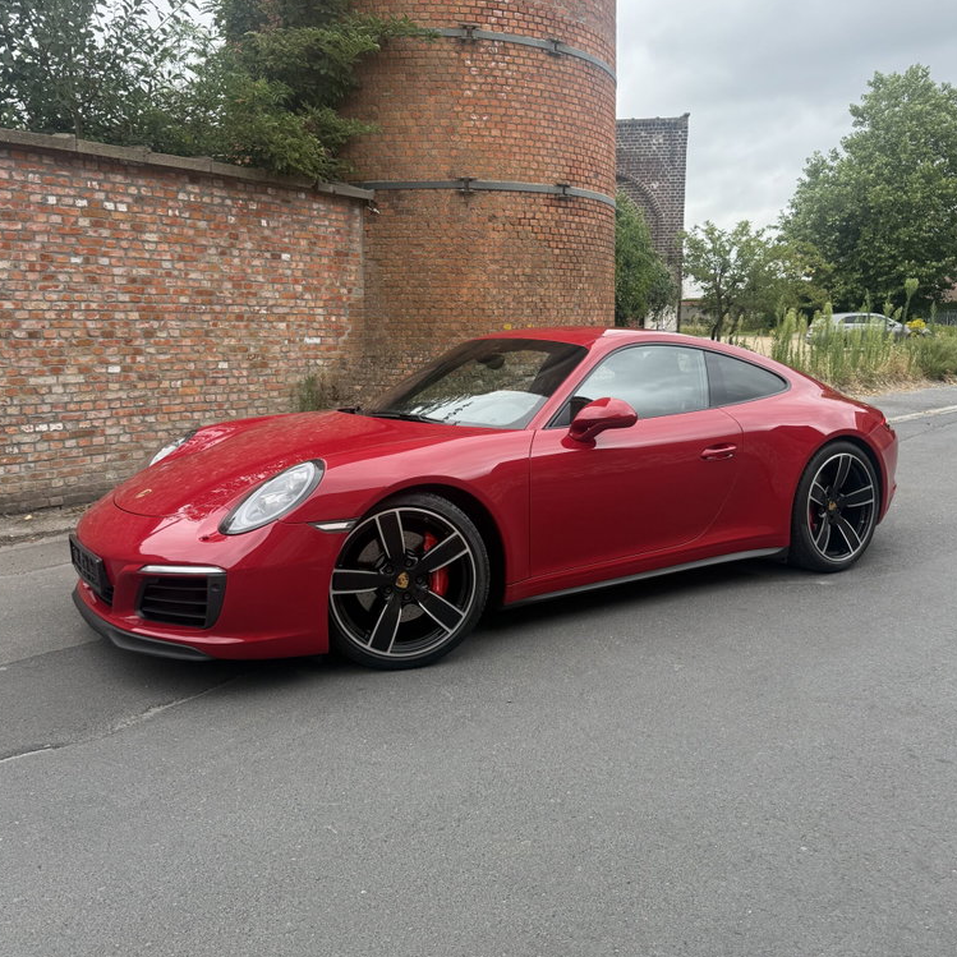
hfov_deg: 55.6
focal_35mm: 29
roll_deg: -0.3
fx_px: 907
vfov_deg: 55.5
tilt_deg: -6.5
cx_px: 471
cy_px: 432
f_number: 1.78
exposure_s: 1/868
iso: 100
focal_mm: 6.76
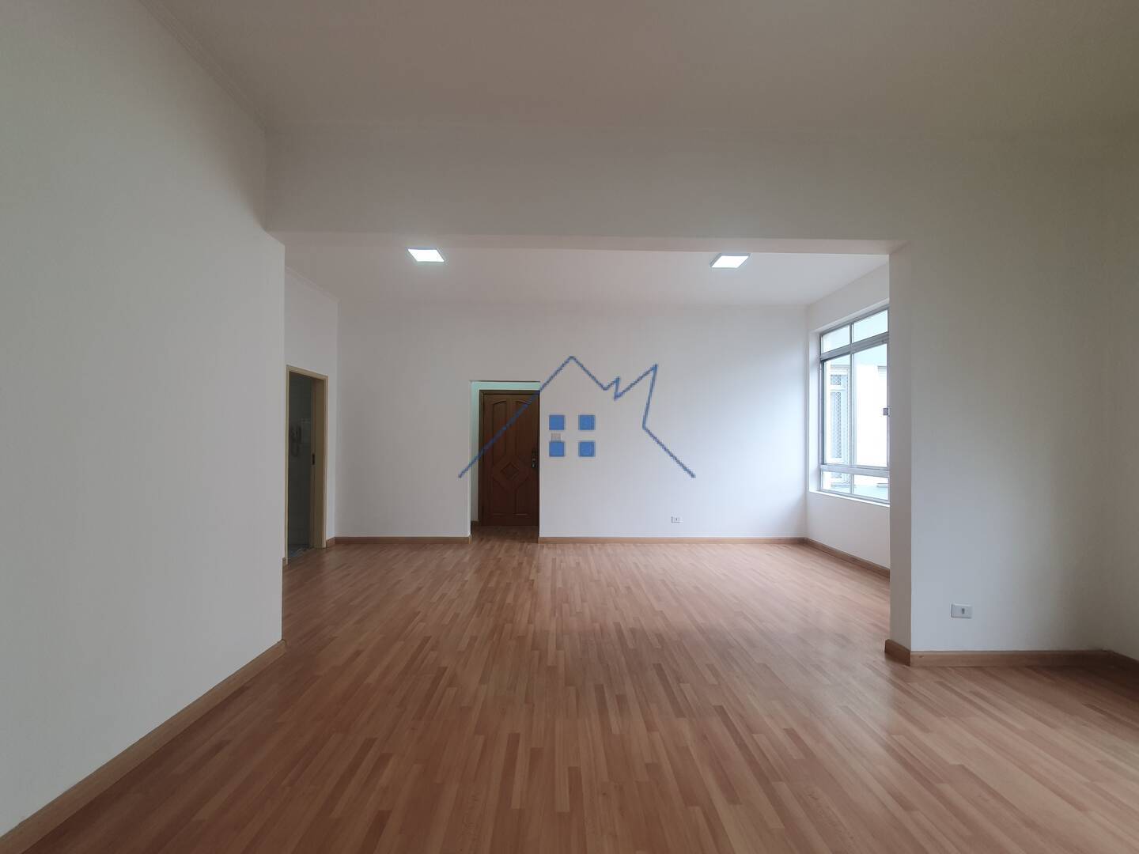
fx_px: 428
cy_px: 427
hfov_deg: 106.2
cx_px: 570
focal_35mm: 13
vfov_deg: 89.9
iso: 64
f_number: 2.2
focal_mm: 1.8
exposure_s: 1/120
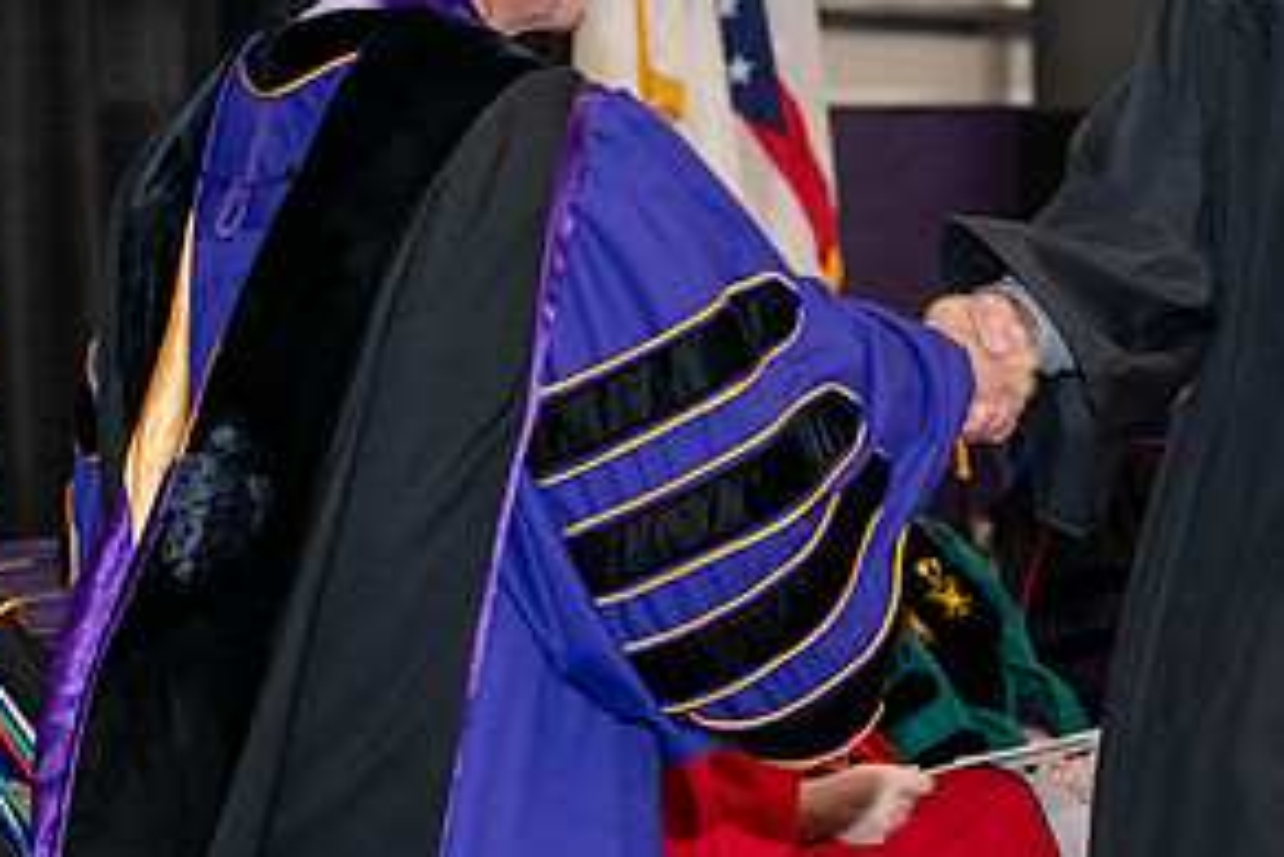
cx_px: 998
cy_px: 73
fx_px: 4960
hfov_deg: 14.7
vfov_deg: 9.8
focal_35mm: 139
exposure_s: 1/200
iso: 2500
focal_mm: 70
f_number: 5
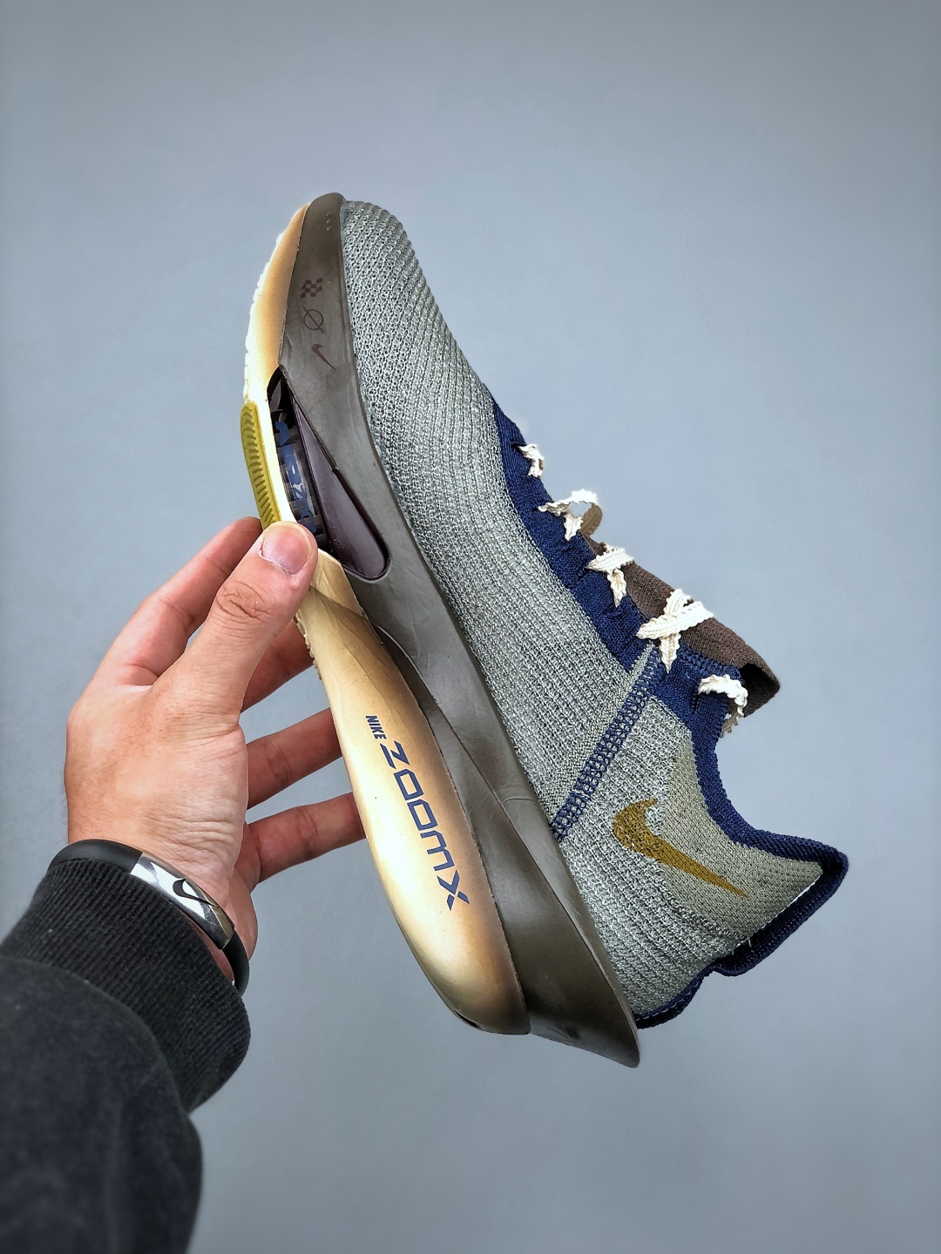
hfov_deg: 25.7
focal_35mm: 57
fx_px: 2066
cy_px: 627
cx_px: 470
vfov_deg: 33.8
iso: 20
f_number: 2.8
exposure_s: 1/33
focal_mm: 6.6
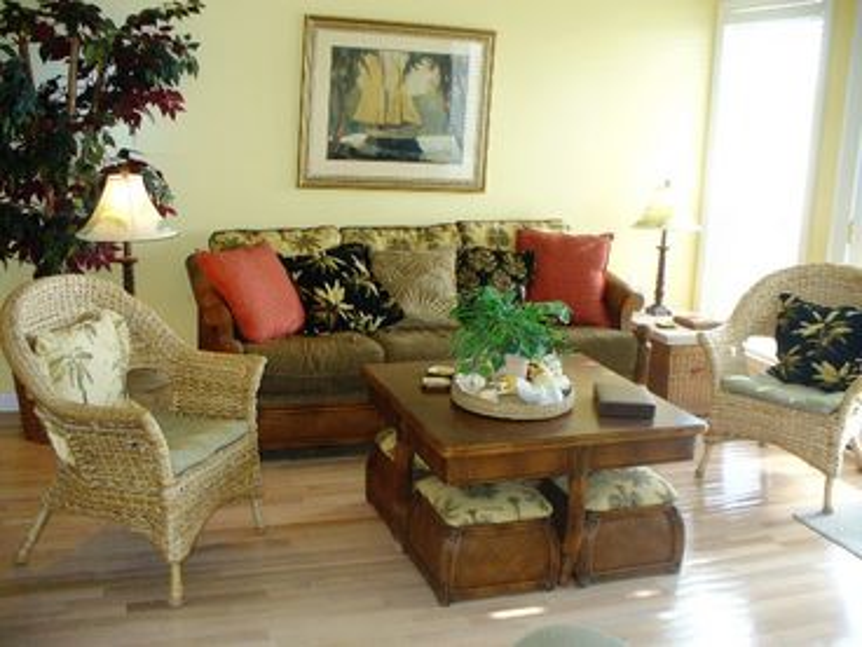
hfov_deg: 50.1
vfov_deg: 38.7
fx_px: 921
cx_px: 431
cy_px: 324
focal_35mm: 37
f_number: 2.8
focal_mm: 6.1
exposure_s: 1/60
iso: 200
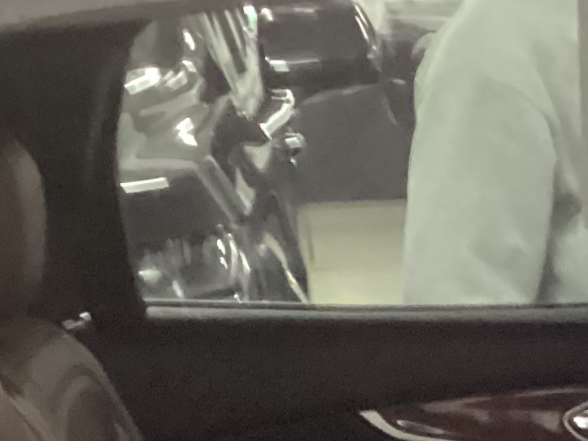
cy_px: 849
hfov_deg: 13.6
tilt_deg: -21.8
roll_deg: +1.3
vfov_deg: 9.9
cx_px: 775
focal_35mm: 140
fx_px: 2378
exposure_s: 1/15
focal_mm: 3.3
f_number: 2.4
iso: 640
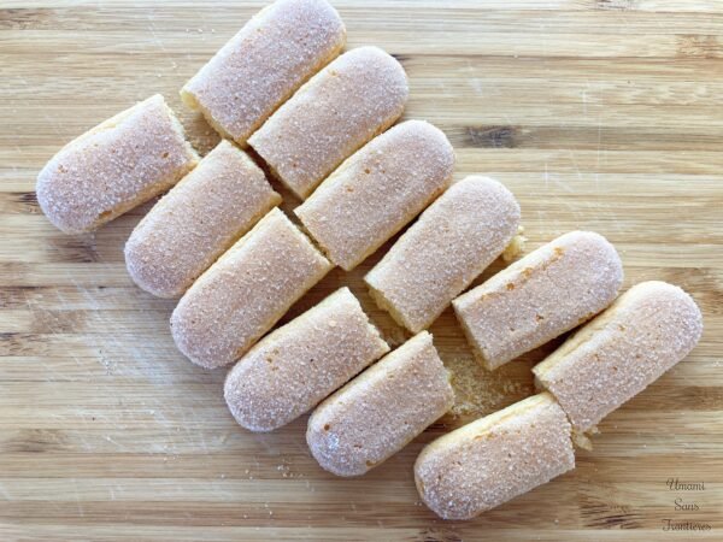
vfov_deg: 49.7
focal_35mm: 28
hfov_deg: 63.4
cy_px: 271
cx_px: 362
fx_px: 585
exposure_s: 1/100
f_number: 1.8
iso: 40
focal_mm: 3.99
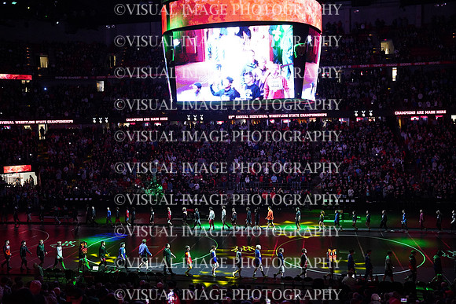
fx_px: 456
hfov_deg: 53.1
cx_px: 228
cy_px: 152
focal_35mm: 36
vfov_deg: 36.9
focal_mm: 36
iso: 6400
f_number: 2.8
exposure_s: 1/200
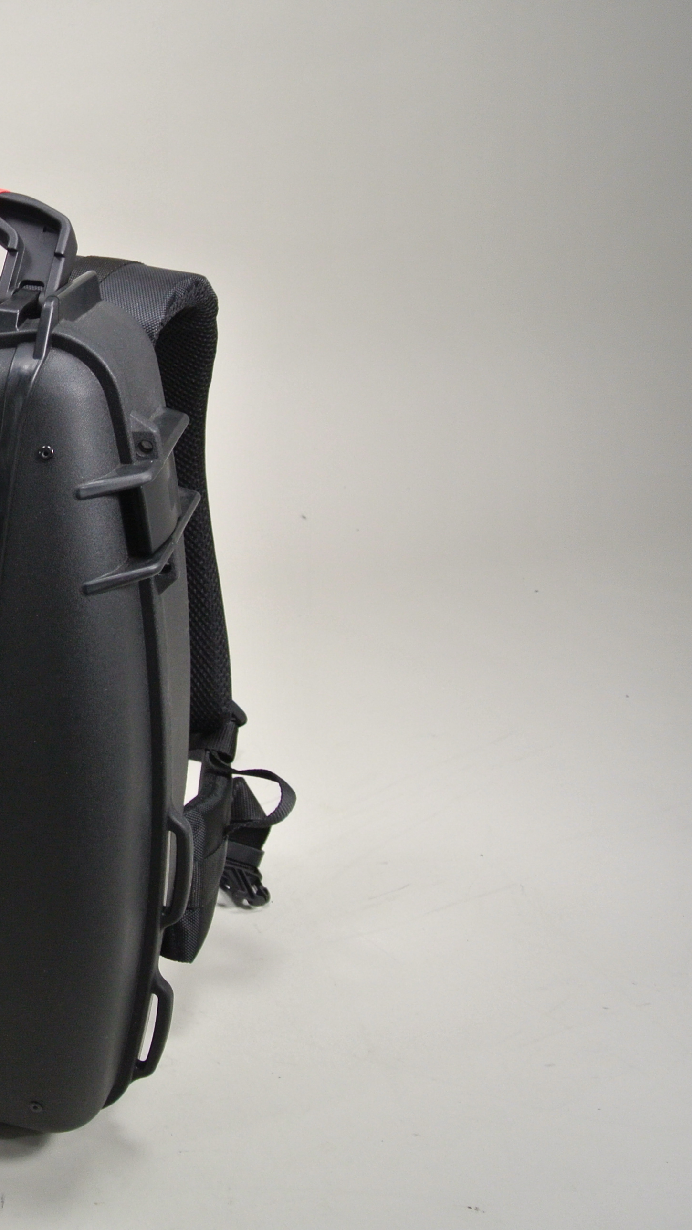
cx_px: -226
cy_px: 616
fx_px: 2055
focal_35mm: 63
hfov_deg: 17.8
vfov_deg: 33.3
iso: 400
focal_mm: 15.1
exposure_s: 1/80
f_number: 4.2
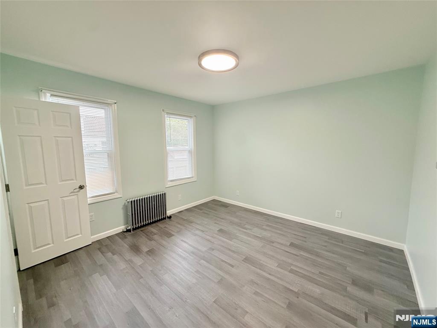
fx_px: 177
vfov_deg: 85.7
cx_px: 218
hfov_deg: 102.1
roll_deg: +0.2
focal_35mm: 14
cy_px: 164
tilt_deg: -5.8
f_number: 2.2
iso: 200
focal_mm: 2.22
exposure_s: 1/120
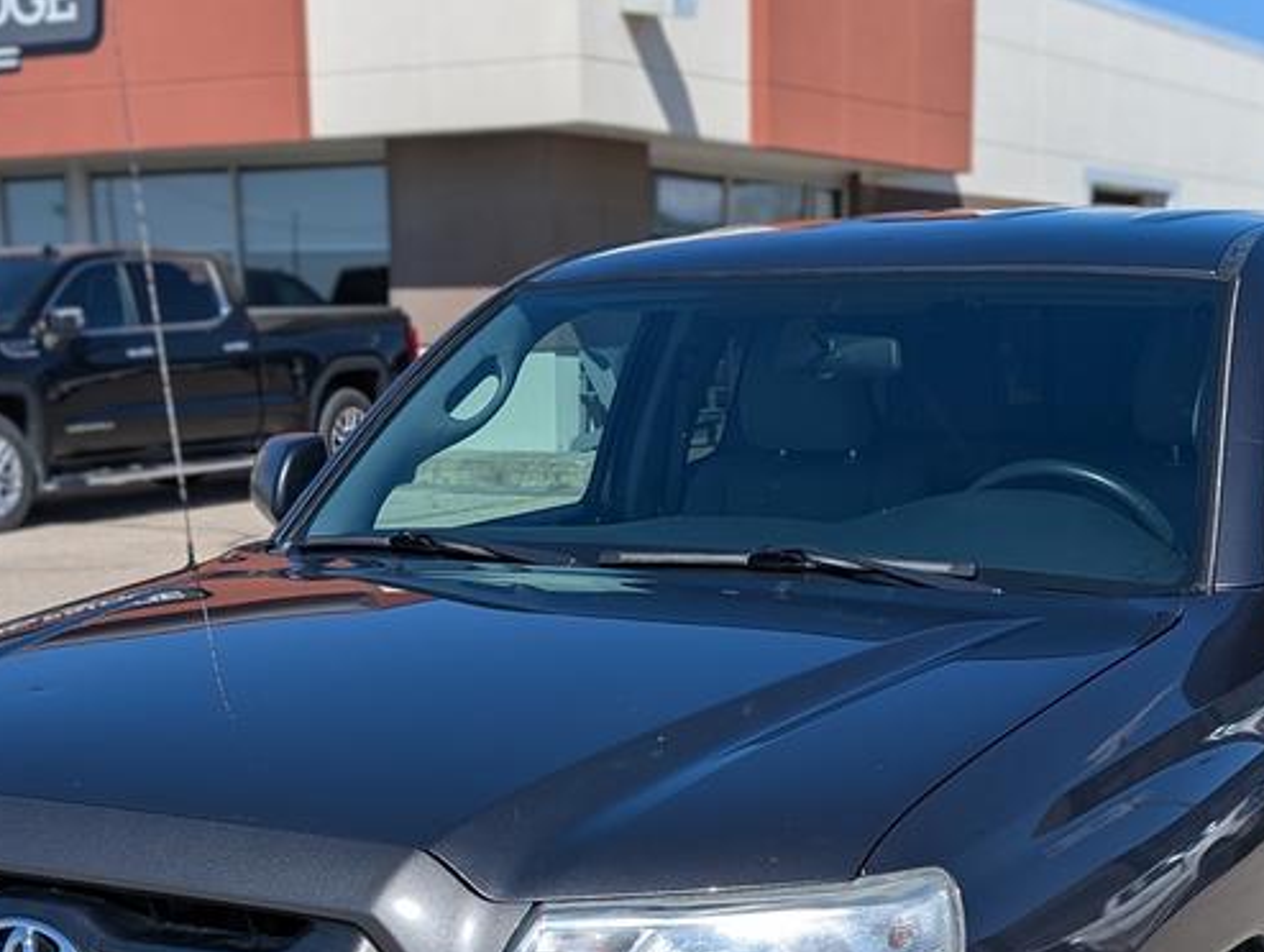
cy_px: 855
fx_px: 2267
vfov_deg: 23.1
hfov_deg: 31.1
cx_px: 713
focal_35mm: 62
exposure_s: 1/1938
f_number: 1.68
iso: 19
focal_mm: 6.9
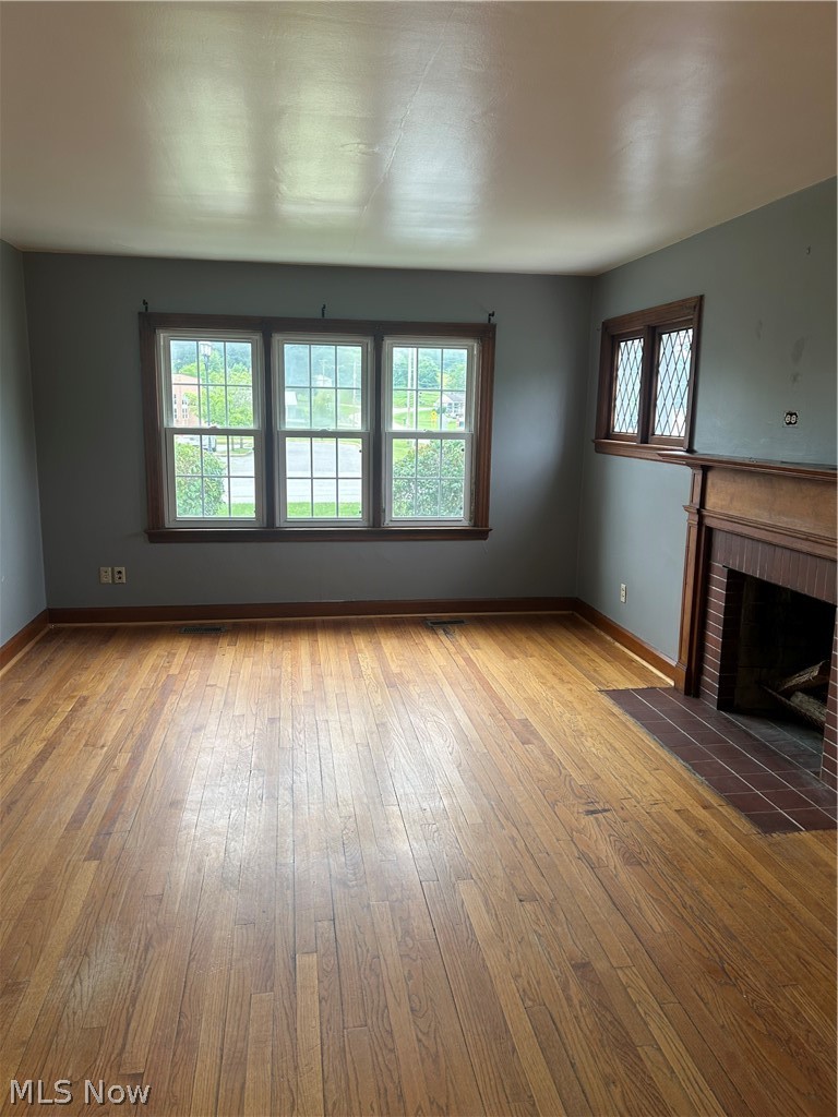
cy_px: 558
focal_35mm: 26
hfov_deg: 53.1
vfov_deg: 67.3
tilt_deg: -9.8
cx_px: 419
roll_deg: -1.2
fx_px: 839
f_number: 1.5
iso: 50
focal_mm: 5.7
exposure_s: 1/162
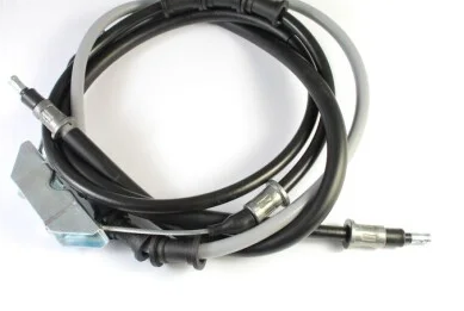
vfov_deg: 34.3
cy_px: 136
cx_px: 210
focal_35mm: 39
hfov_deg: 49.4
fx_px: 504
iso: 320
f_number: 8
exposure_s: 1/30
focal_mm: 22
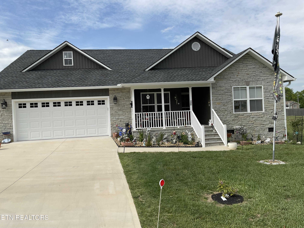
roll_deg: +3.4
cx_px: 152
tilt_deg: -2.2
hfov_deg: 61.7
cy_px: 114
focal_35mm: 29
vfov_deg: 48.2
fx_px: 255
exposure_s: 1/2227
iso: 16
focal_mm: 3
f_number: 1.8
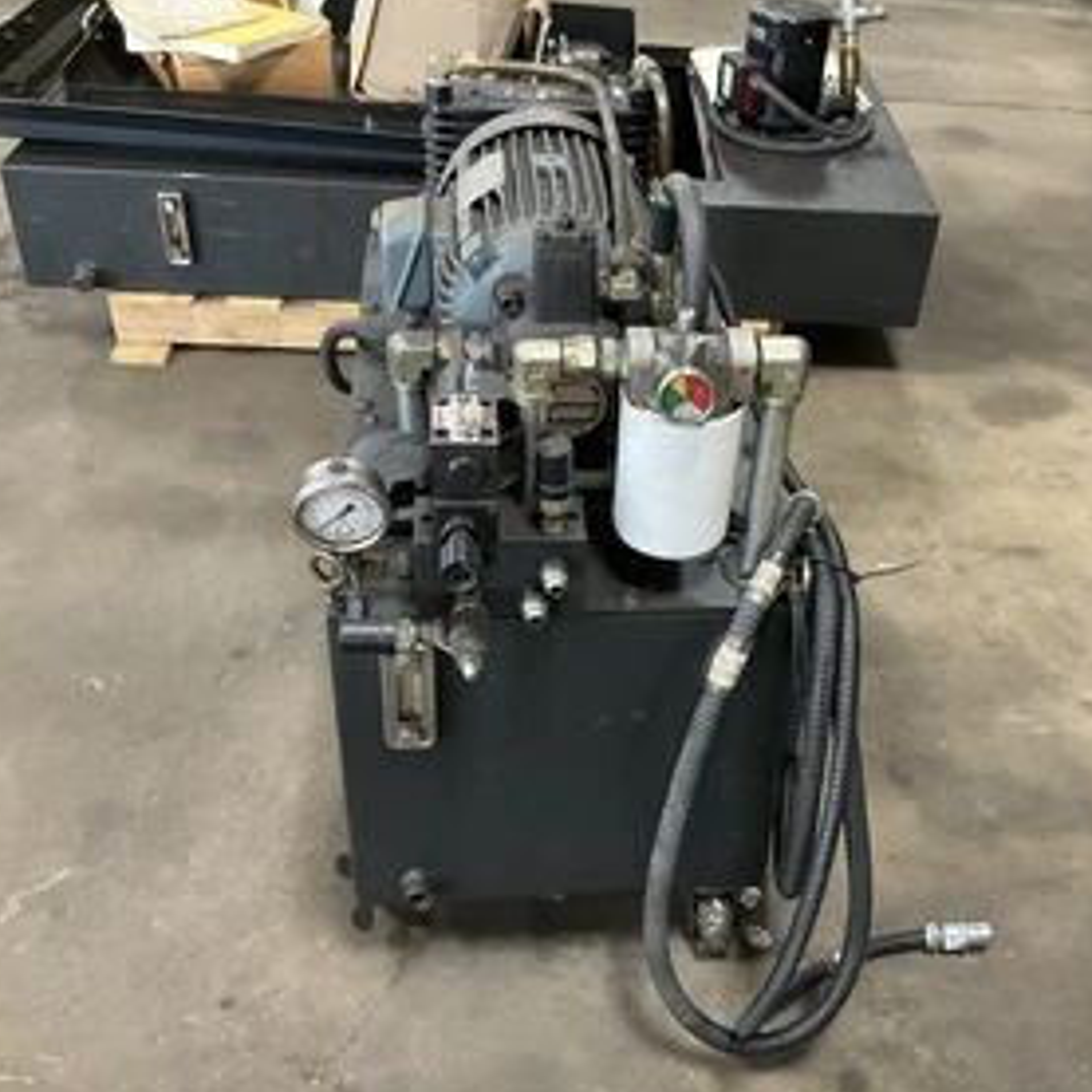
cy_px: 572
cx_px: 662
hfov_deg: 44.7
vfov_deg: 44.9
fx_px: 1321
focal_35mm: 37
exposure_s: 1/30
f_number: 1.8
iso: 250
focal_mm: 3
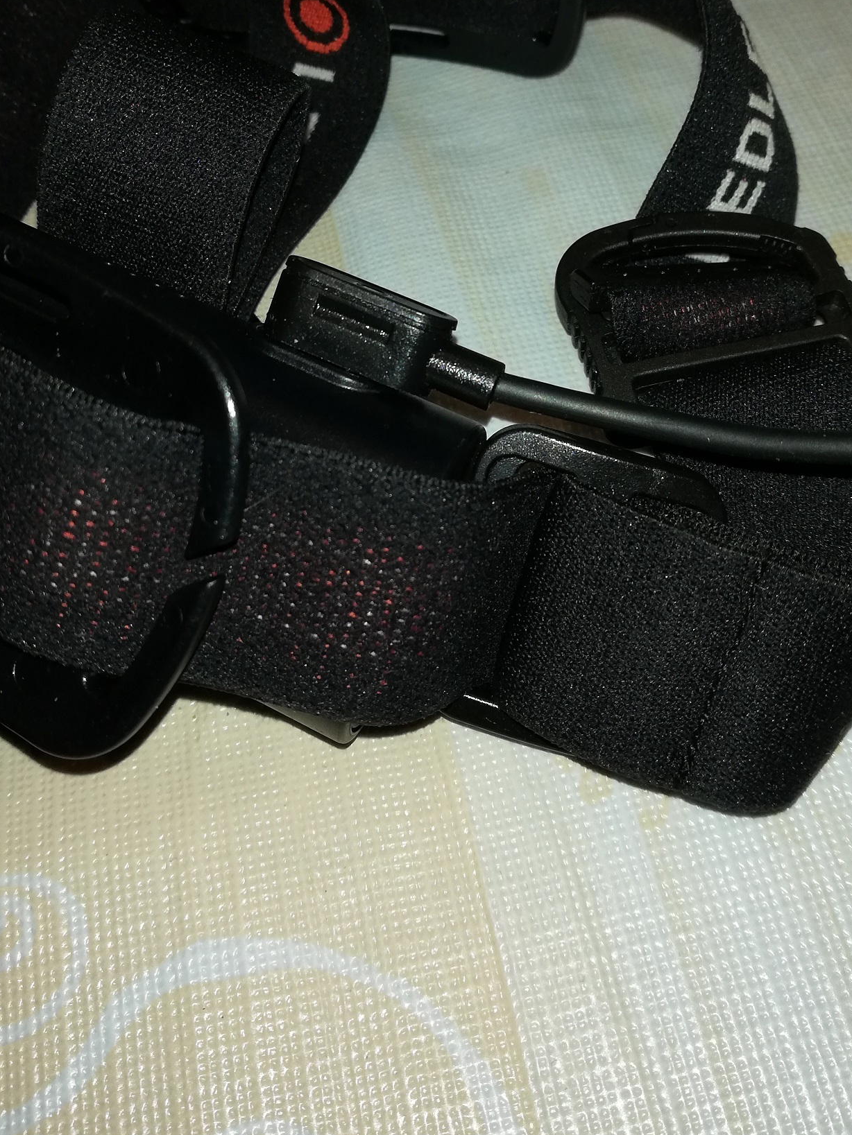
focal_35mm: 38
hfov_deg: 37.7
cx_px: 428
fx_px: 1247
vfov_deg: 47.9
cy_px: 346
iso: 80
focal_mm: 3.81
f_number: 2.2
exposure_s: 1/100
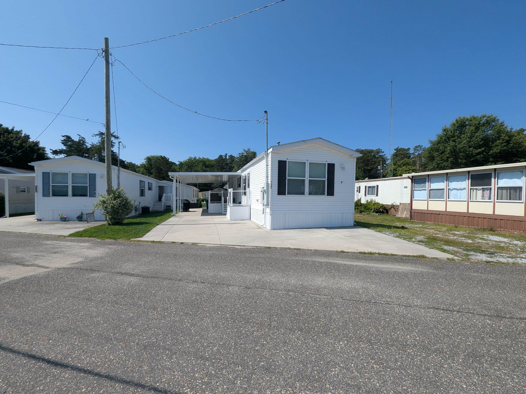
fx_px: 198
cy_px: 197
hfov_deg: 106.2
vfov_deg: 89.9
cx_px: 263
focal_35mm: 13
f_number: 2.2
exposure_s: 1/2247
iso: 45
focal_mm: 1.95
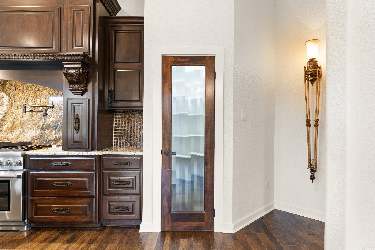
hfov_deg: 80.0
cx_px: 188
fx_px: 223
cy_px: 125
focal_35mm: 21
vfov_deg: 58.5
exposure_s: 1/2
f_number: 7.1
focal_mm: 14.3
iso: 400
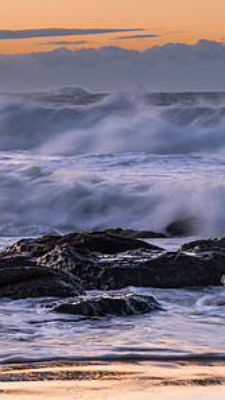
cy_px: 175
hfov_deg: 7.1
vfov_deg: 12.8
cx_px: -76
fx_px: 1782
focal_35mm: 168
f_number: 8
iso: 100
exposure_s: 1/4
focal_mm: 78
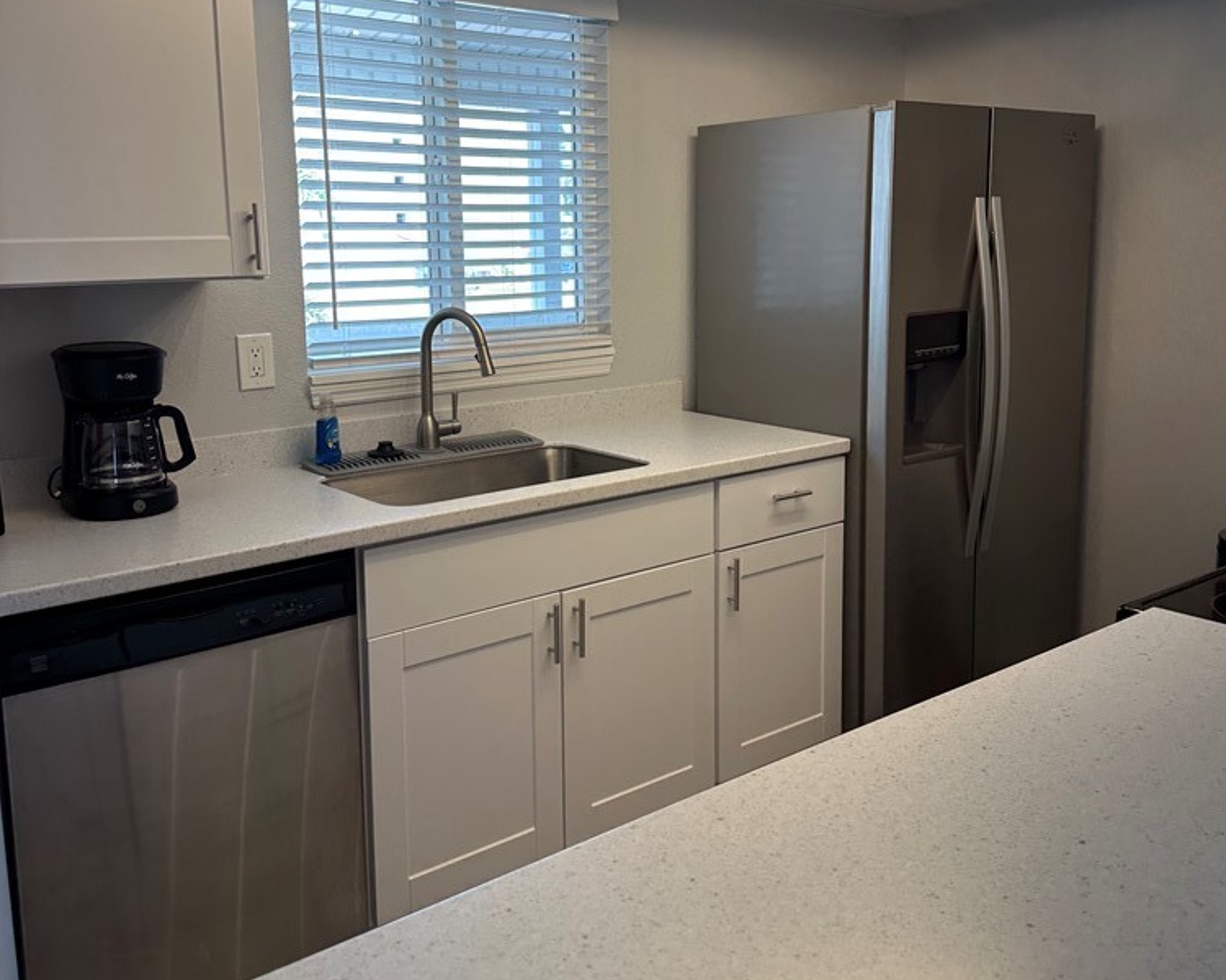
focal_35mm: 32
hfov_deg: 55.7
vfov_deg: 45.6
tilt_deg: -7.5
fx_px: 1161
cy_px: 399
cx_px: 621
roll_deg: +0.4
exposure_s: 1/120
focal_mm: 6.86
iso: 64
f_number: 1.78
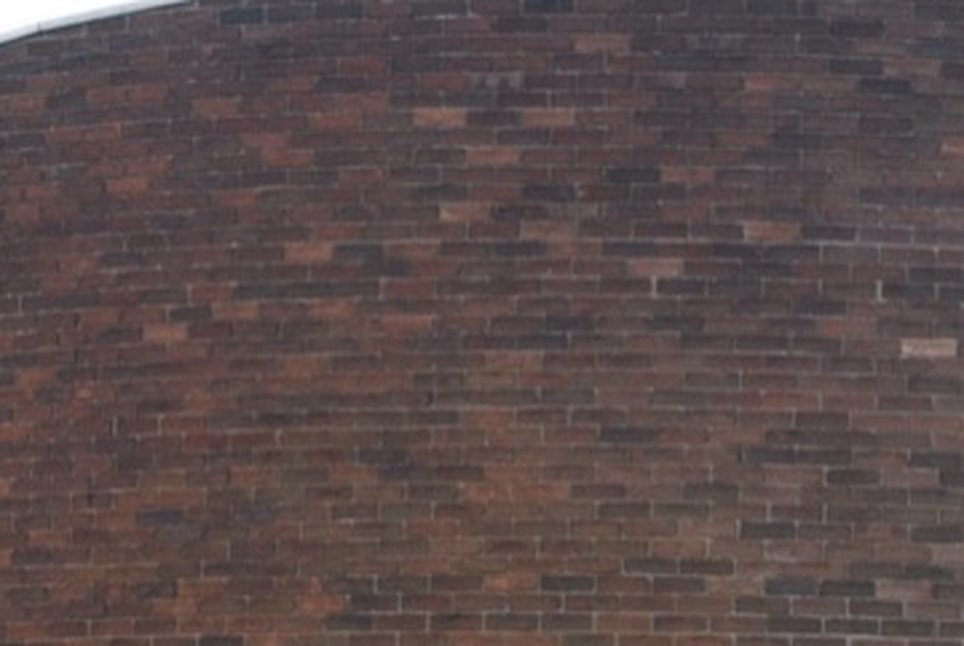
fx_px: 8713
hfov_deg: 6.2
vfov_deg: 4.2
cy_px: 375
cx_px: 1505
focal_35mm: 325
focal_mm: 52
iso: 100
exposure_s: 1/30
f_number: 10
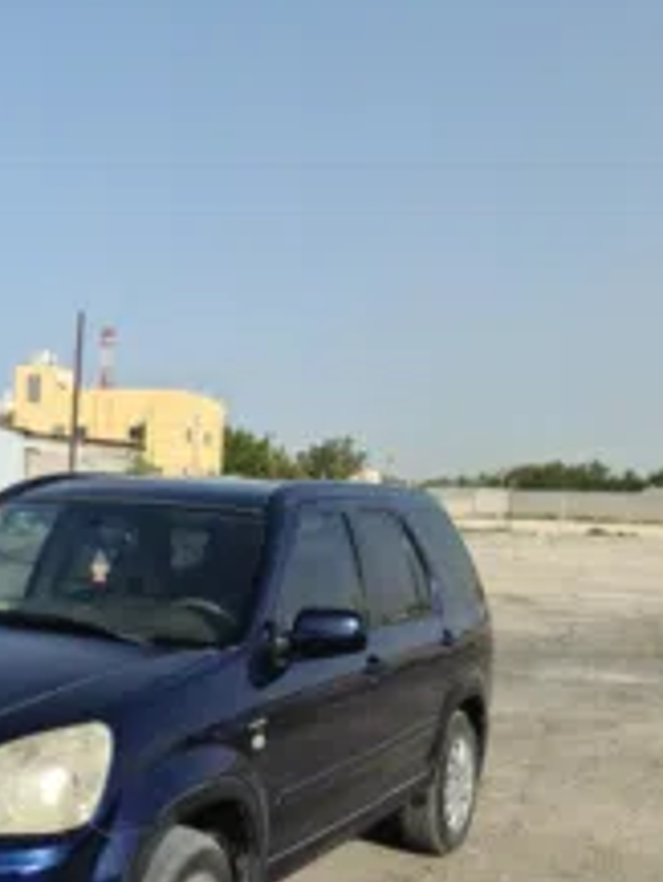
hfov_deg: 30.7
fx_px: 1174
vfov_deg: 40.8
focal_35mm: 46
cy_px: 577
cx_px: 130
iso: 50
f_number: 1.8
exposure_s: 1/1152
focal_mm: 7
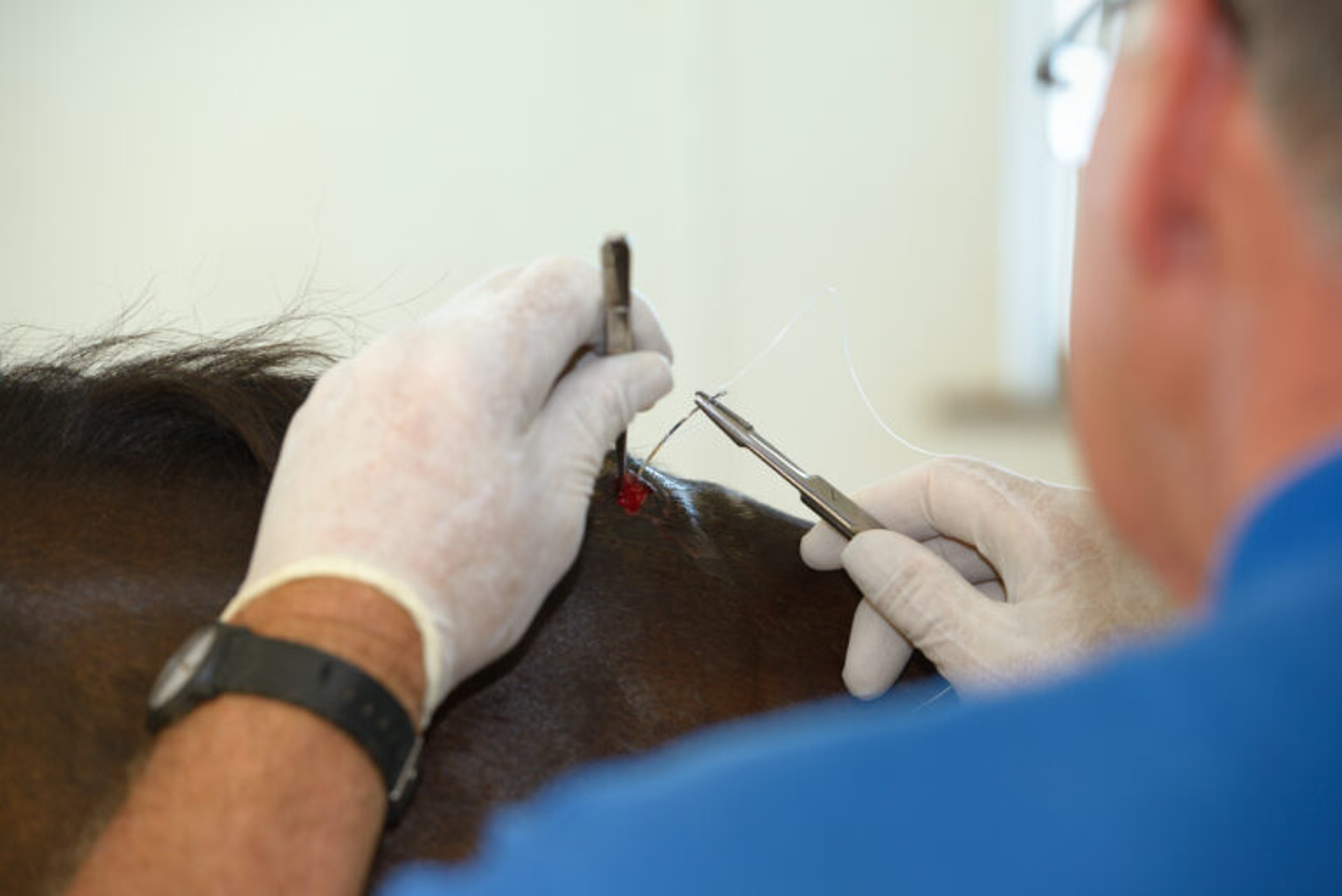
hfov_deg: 12.1
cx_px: 671
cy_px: 448
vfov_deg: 8.1
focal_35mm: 170
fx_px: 6341
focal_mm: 170
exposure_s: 1/60
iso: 400
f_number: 5
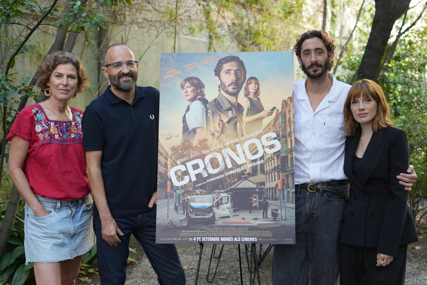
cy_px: 142
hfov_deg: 38.9
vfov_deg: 26.5
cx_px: 214
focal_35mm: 51
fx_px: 605
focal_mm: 51
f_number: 4.5
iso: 2500
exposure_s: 1/250
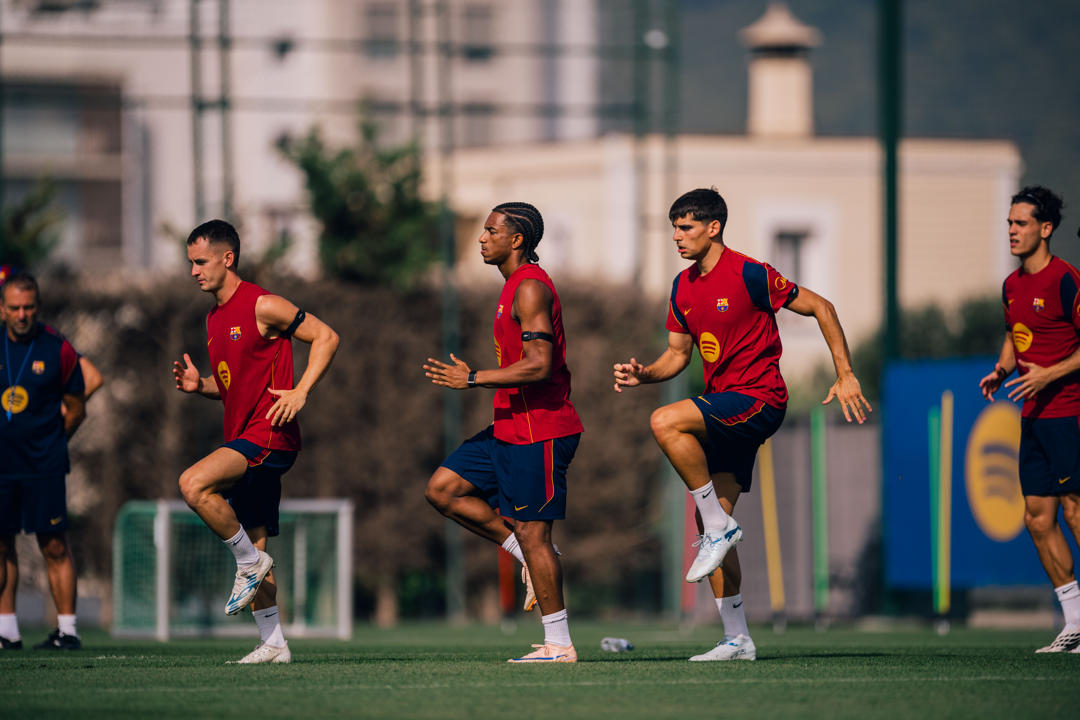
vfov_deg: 3.4
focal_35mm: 404
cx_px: 544
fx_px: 12119
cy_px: 357
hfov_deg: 5.1
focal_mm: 400
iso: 160
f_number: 3.2
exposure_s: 1/4000
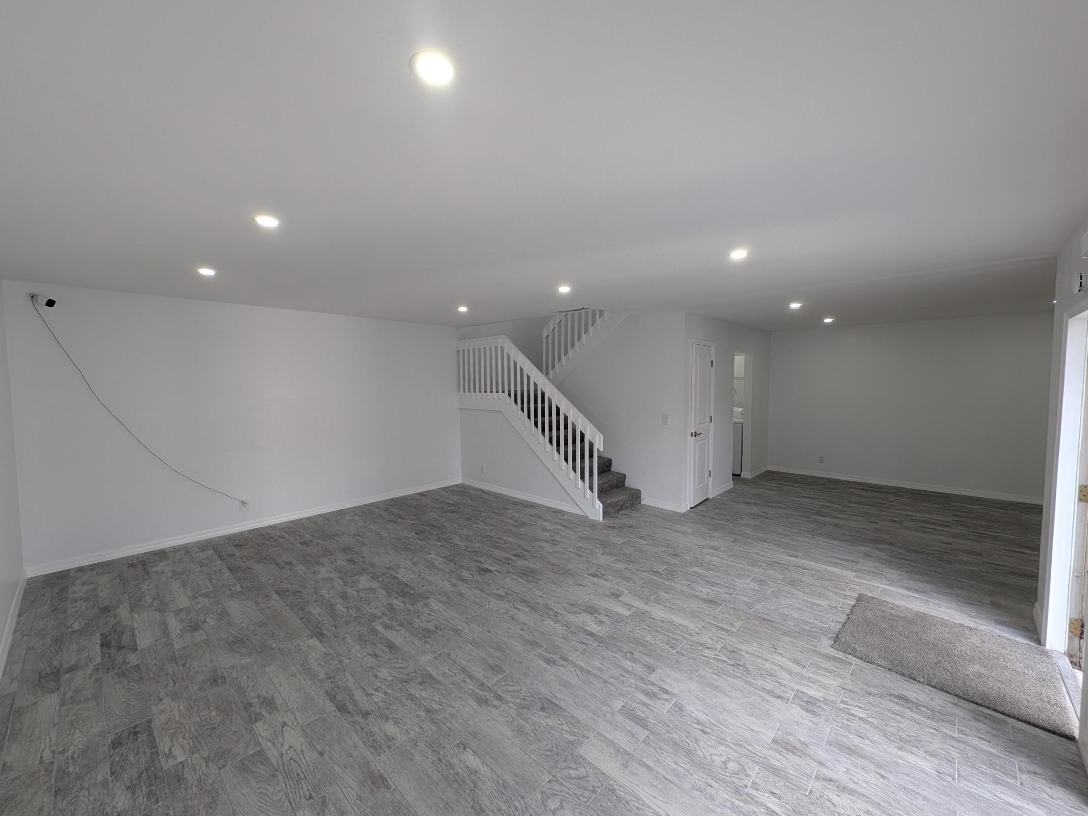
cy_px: 408
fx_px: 409
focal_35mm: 13
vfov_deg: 89.9
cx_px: 544
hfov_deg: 106.2
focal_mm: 1.54
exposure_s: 1/52
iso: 34
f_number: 2.2
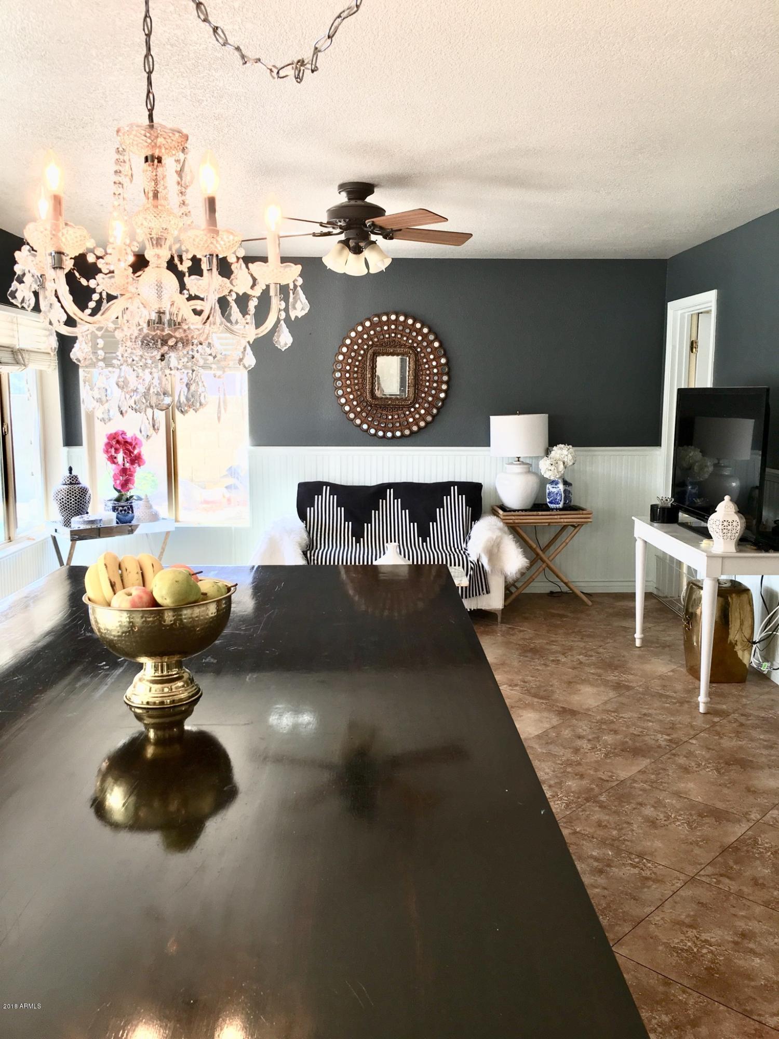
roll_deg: -0.8
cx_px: 390
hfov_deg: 48.2
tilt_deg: -7.3
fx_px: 870
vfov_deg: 61.7
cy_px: 520
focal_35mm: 29
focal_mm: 4.15
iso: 25
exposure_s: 1/40
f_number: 2.2
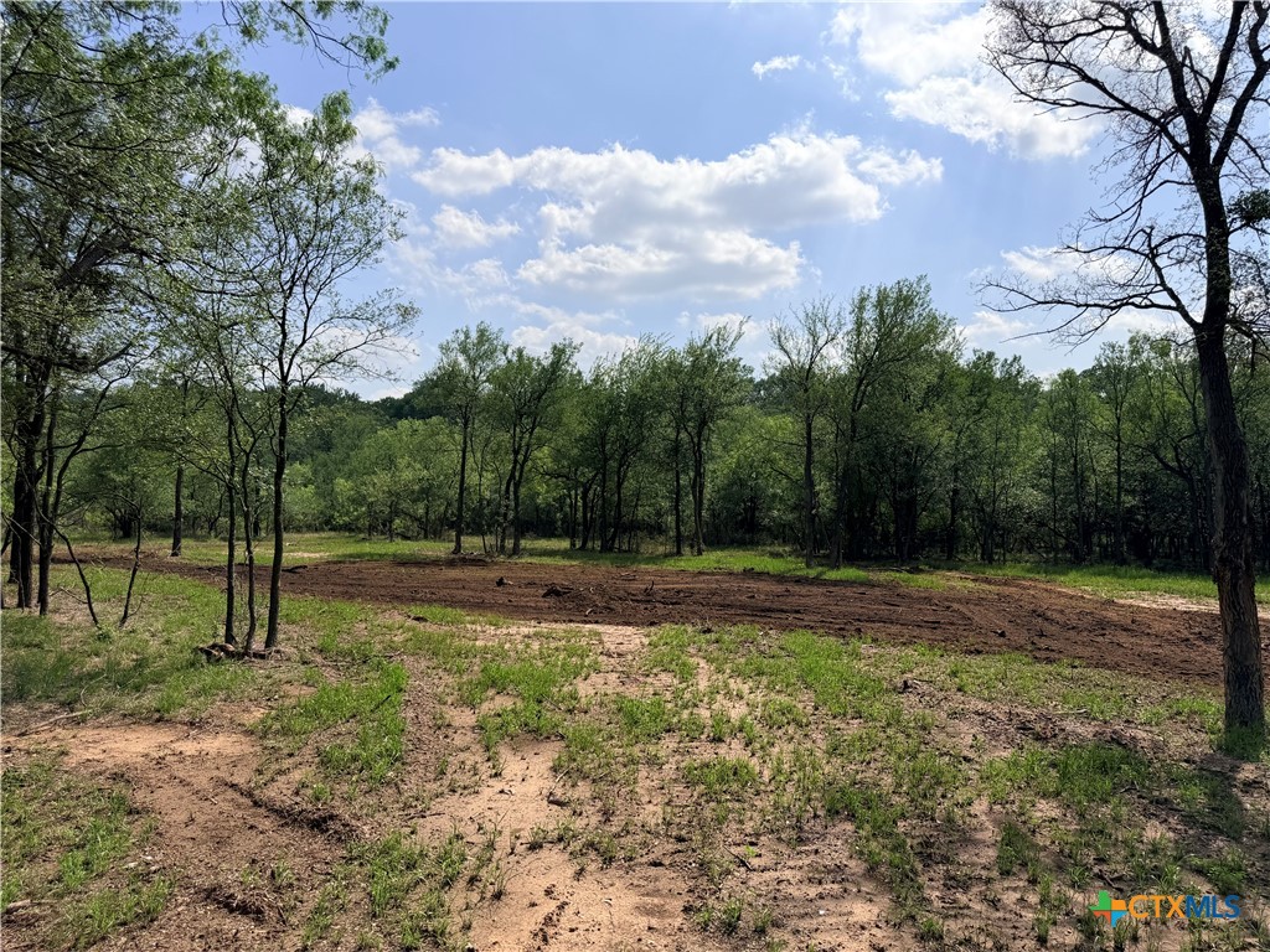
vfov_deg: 56.8
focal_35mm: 24
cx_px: 635
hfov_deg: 71.6
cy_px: 476
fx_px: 881
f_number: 1.78
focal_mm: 6.76
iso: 80
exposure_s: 1/9091
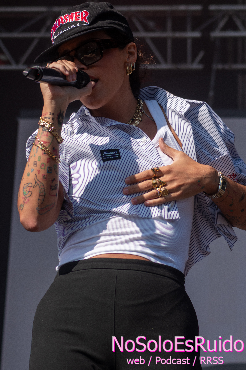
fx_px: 1363
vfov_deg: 15.4
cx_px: 110
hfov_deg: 10.3
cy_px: 168
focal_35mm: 133
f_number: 5.6
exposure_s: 1/750
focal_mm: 80
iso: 100
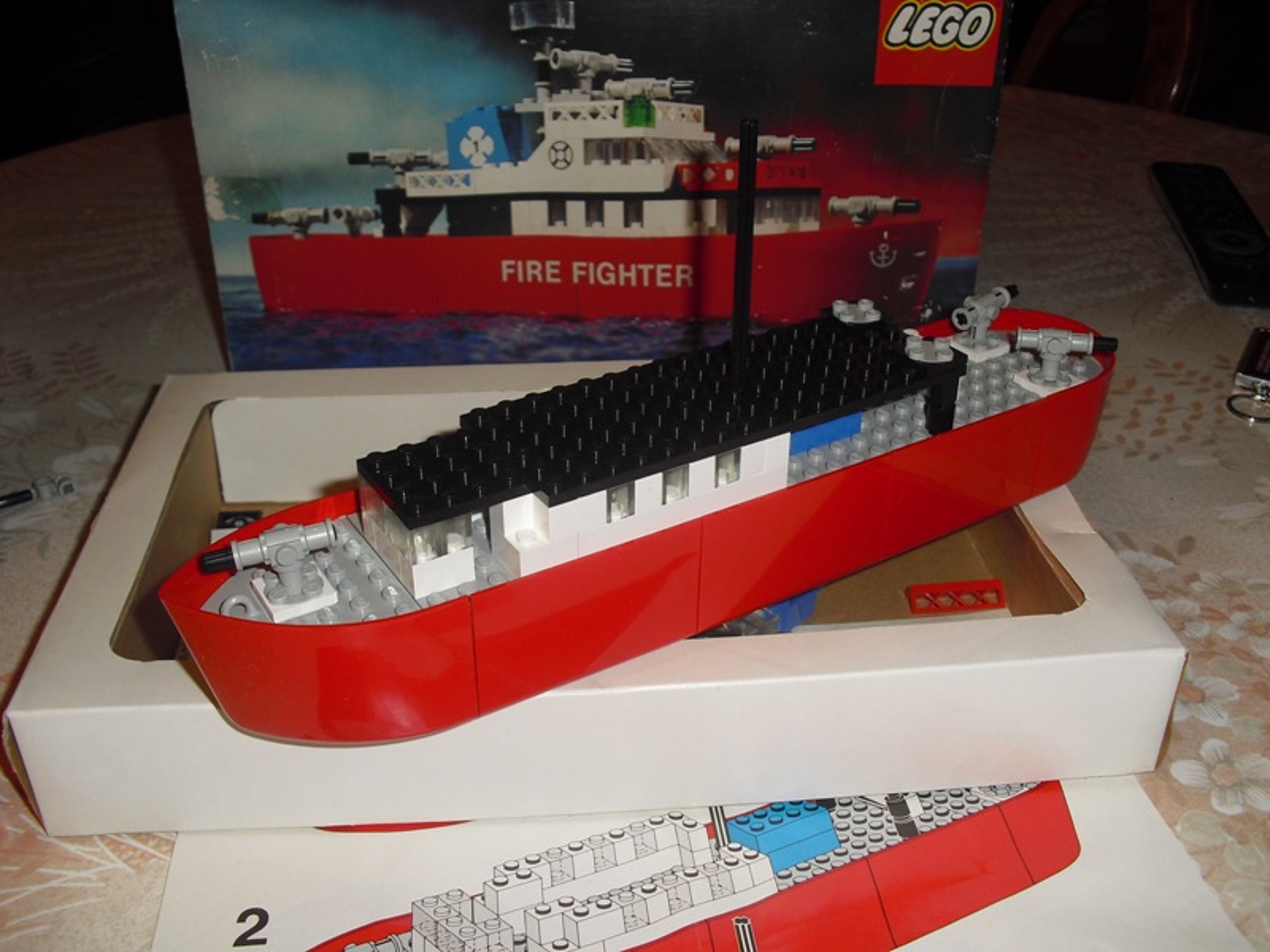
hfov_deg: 51.4
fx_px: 1321
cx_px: 635
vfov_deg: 39.7
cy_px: 476
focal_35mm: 36
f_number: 3.1
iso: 100
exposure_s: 1/60
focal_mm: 6.3
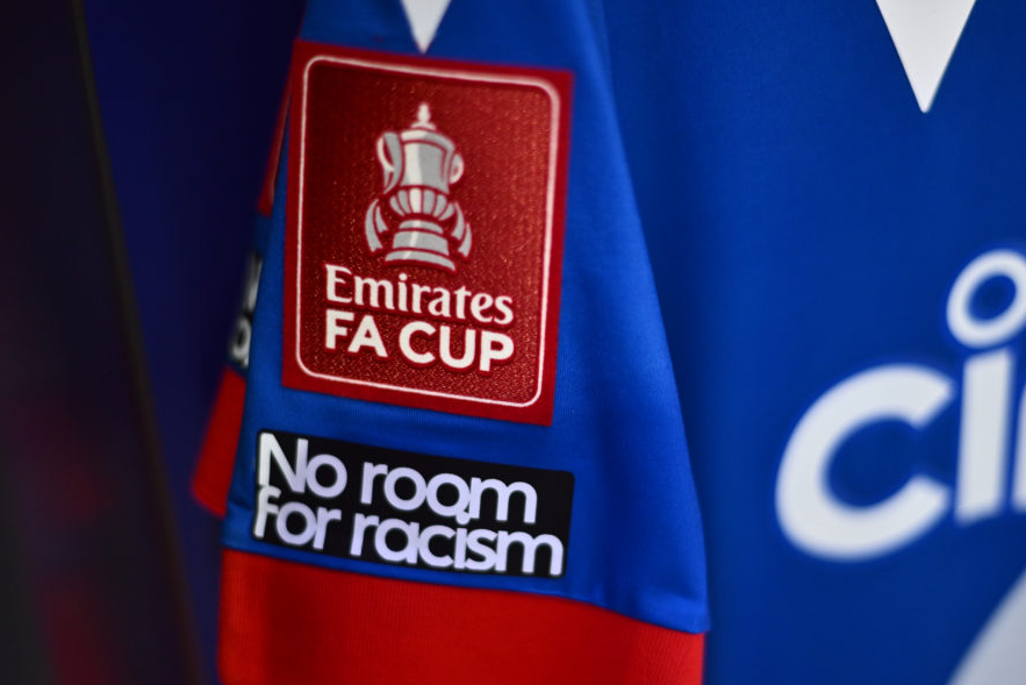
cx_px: 583
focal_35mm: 58
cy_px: 376
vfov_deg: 23.4
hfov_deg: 34.4
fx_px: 1653
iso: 1250
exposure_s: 1/200
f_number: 1.4
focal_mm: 50
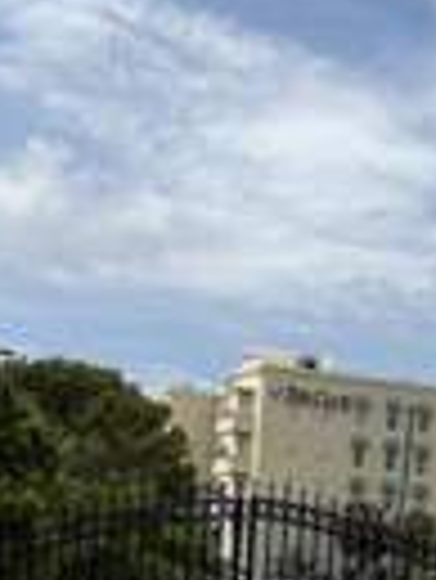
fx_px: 2163
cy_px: 540
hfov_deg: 11.4
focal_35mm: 129
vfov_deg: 15.1
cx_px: 387
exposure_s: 1/6329
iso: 50
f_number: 1.6
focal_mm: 5.96
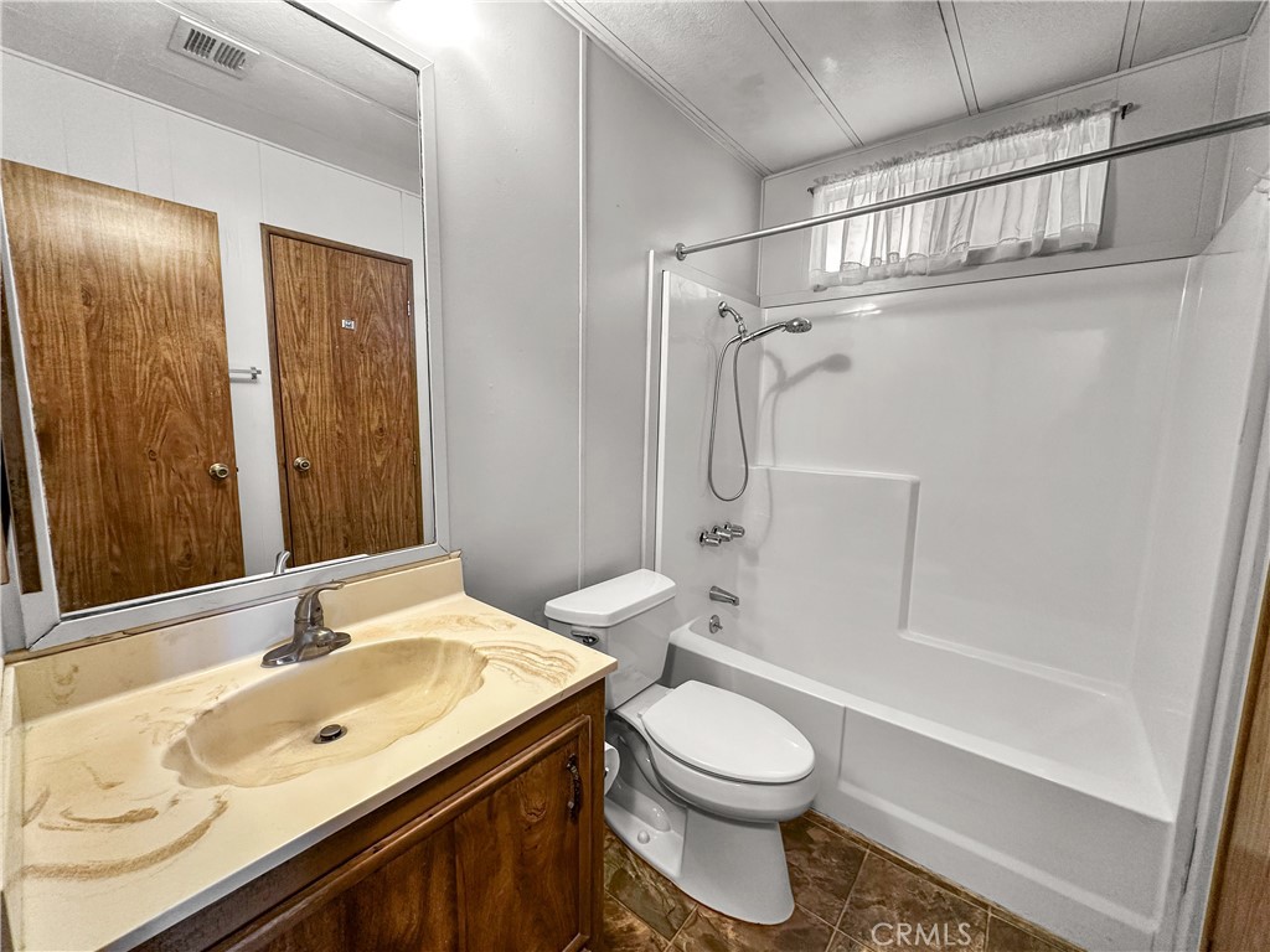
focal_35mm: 14
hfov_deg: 102.1
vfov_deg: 85.7
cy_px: 476
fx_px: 514
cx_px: 635
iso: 160
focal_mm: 2.22
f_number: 2.2
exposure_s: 1/60
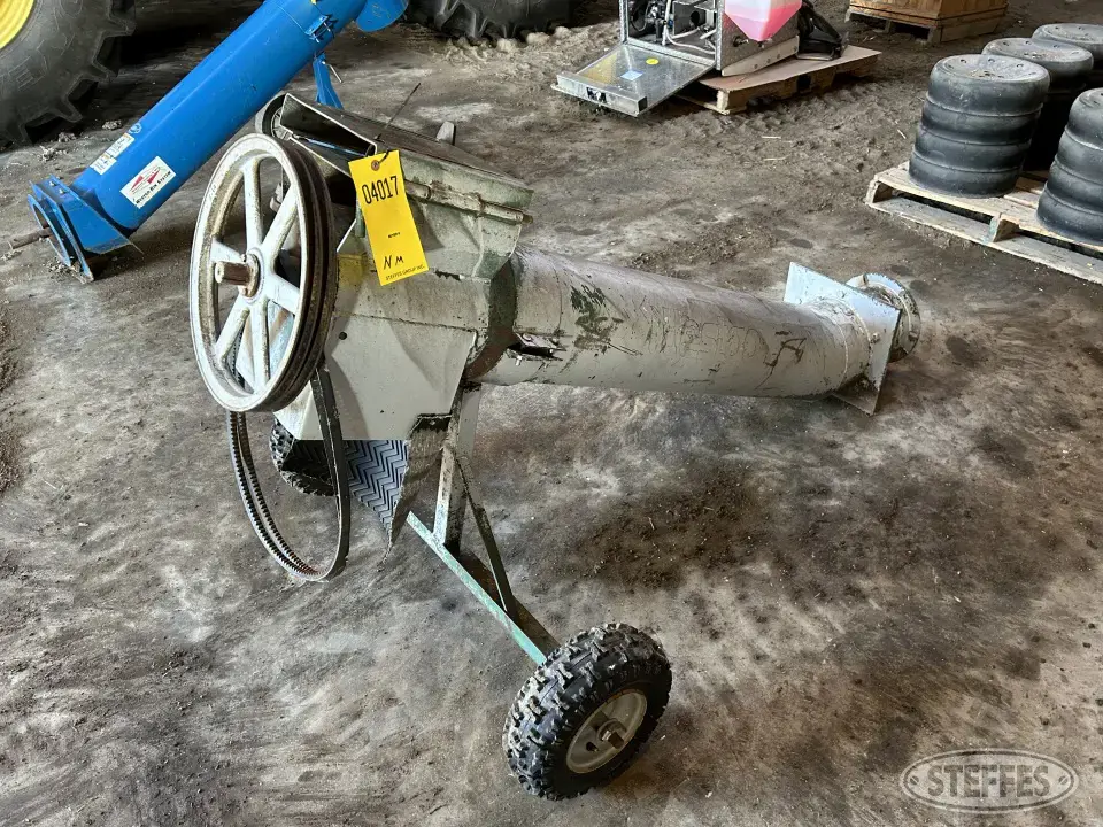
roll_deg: +2.4
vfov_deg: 53.1
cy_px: 414
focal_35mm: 26
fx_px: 828
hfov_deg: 67.3
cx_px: 552
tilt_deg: -37.8
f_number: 1.5
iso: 250
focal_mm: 5.7
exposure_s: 1/60
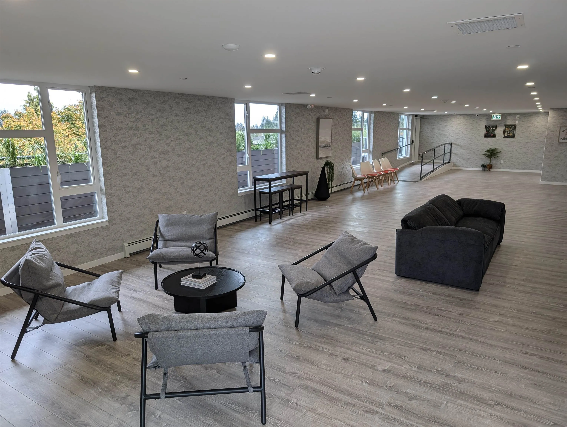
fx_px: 394
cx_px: 284
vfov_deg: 56.9
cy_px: 214
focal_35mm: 24
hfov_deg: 71.5
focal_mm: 6.9
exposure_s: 1/76.4
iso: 41
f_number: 1.68
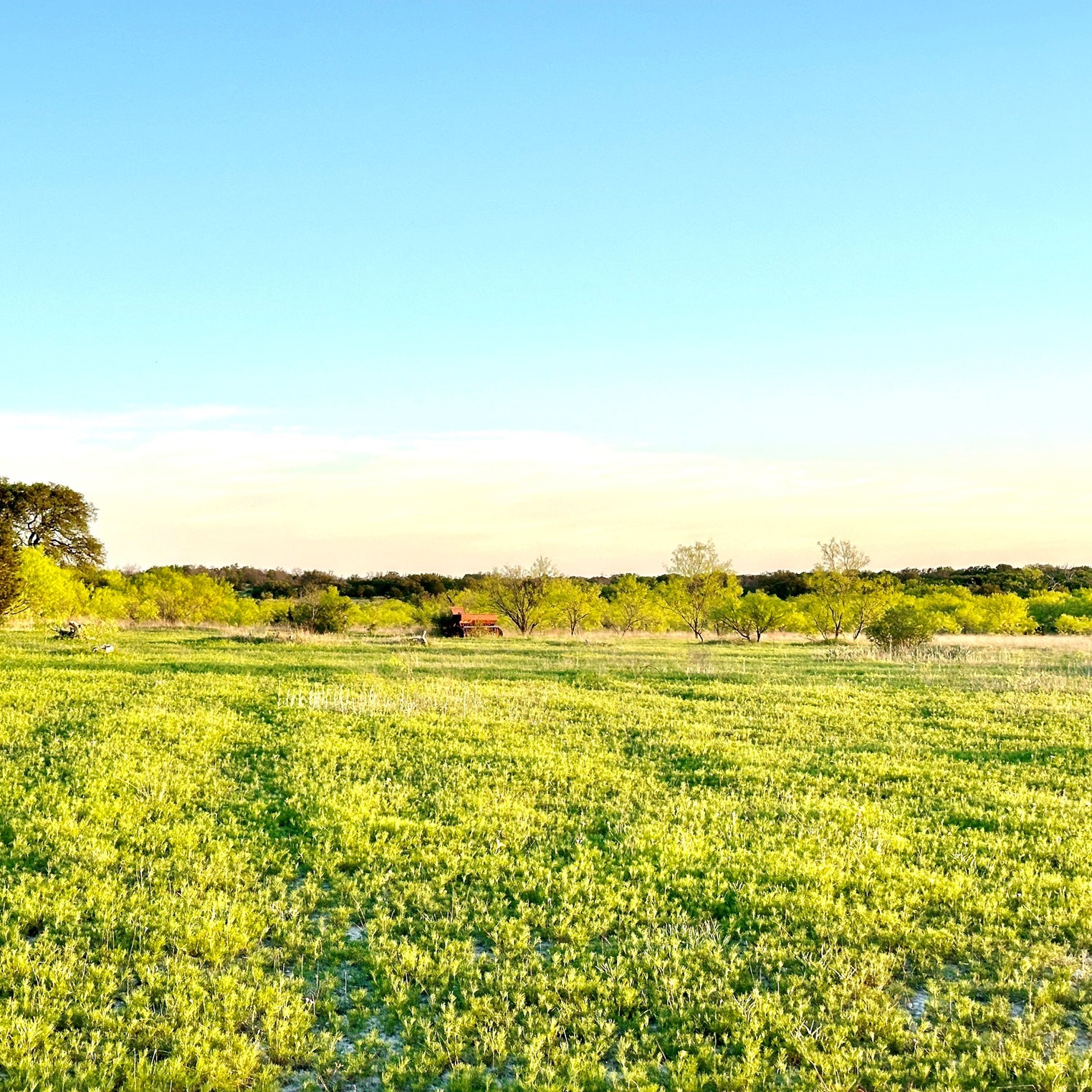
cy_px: 543
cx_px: 454
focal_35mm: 57
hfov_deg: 30.0
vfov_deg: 30.0
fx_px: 2034
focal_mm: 6.86
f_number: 1.78
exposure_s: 1/1019
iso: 64
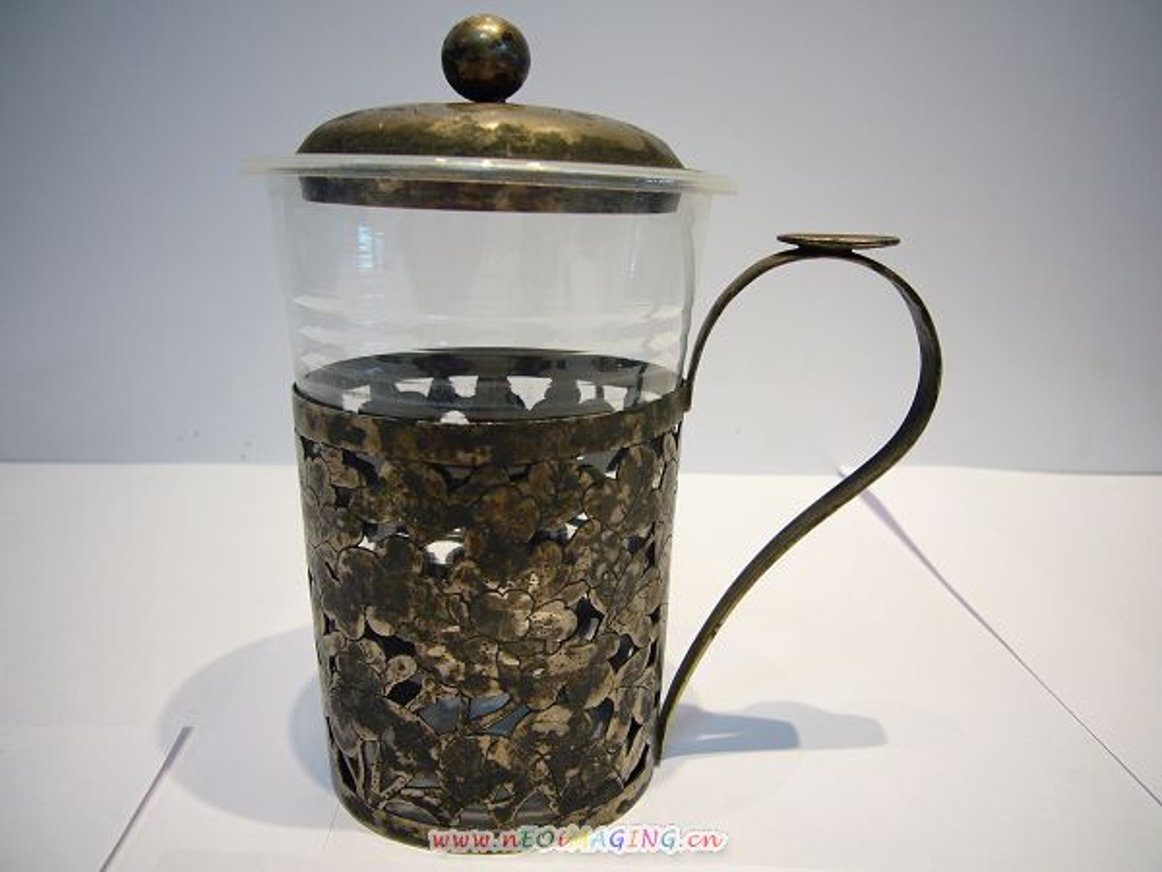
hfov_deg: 61.7
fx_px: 973
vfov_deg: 48.2
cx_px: 581
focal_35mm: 29
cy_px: 436
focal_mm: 4.7
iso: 80
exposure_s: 1/15
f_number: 2.8
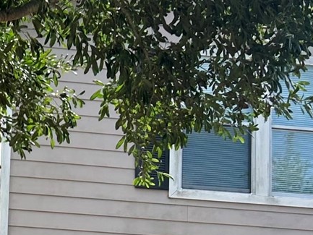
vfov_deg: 11.8
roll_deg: -2.5
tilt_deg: +6.1
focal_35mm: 123
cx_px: -83
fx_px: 1112
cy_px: 289
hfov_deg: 15.3
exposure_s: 1/1869
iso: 50
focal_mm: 5.7
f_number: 1.5
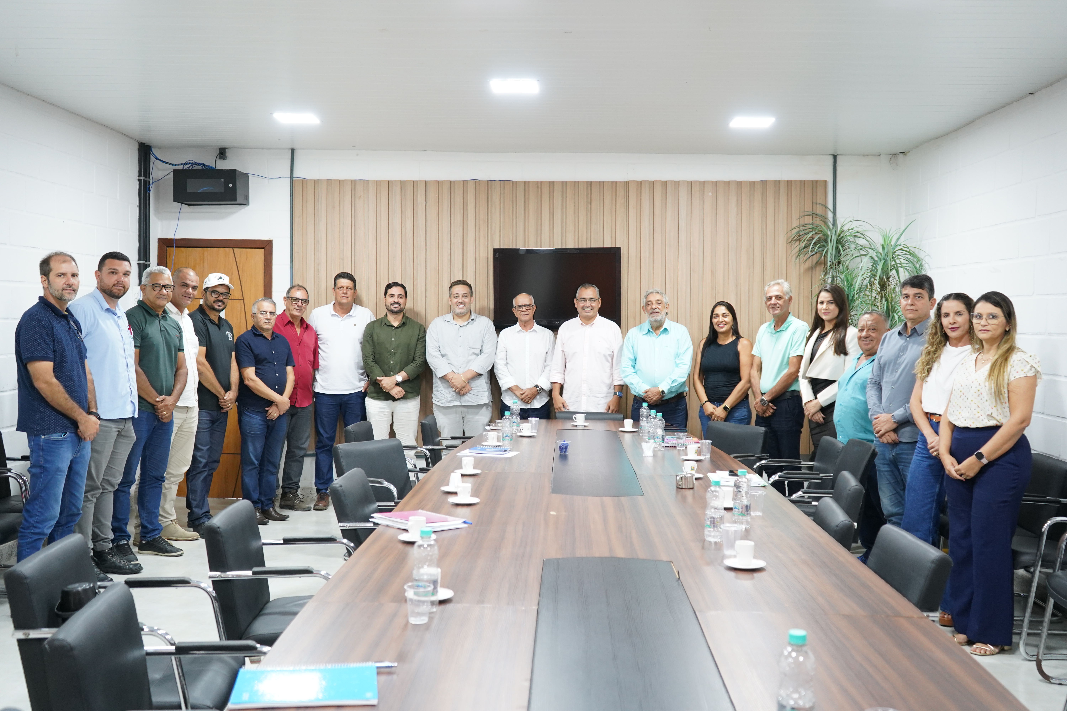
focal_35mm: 36
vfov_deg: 36.9
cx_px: 534
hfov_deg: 53.1
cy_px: 356
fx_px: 1067
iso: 2000
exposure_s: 1/40
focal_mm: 36
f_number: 4
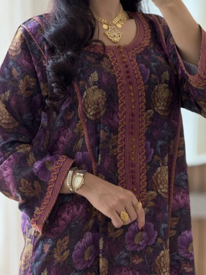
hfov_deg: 12.4
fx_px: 952
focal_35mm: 120
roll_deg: -0.9
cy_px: 138
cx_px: 103
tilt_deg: -24.5
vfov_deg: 16.4
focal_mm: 15.66
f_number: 2.8
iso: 64
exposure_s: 1/99
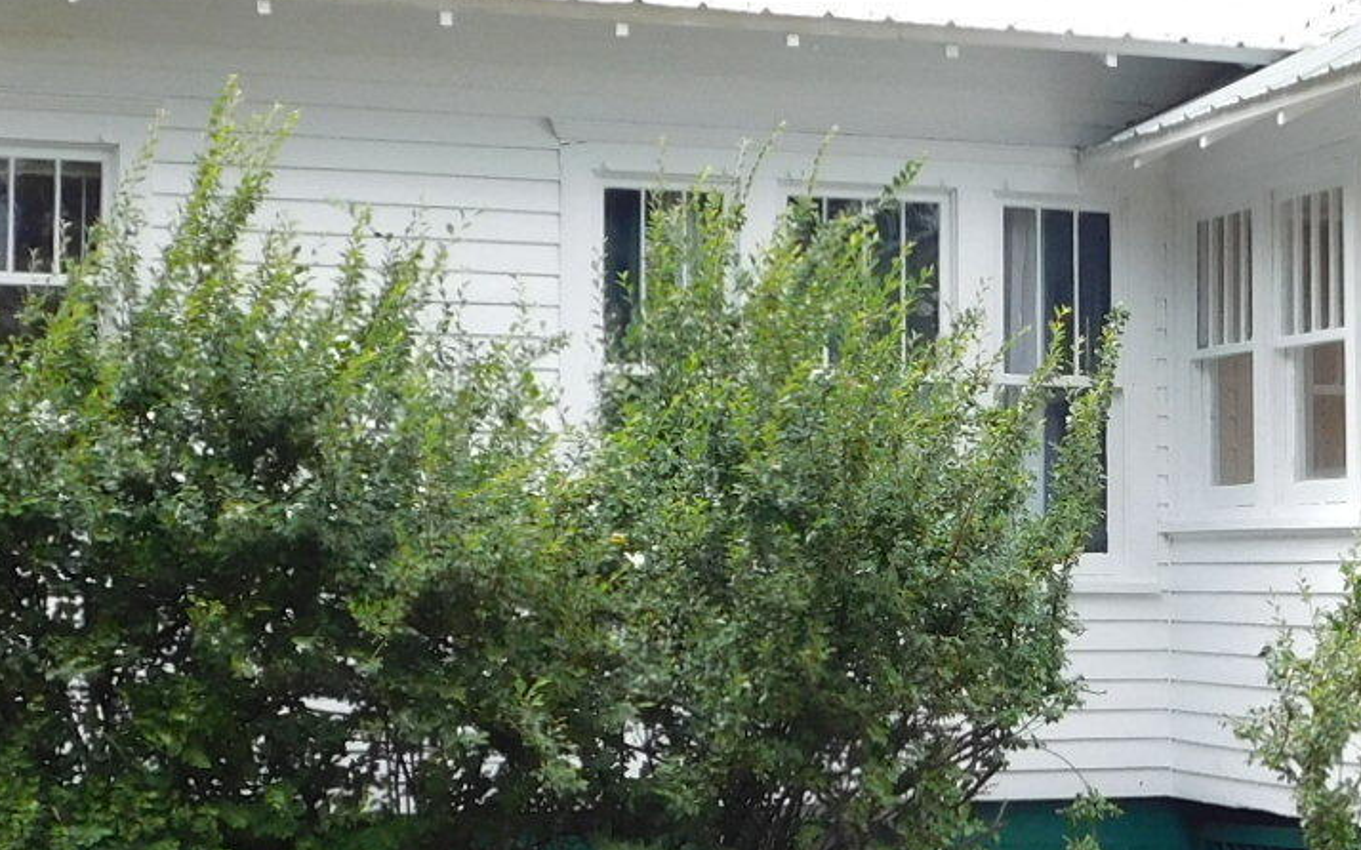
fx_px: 3004
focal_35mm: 81
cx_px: 1090
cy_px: 497
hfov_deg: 25.1
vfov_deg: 16.1
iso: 125
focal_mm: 4.1
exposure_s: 1/320
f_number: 3
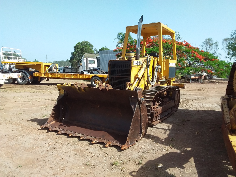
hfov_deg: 63.4
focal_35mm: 28
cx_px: 118
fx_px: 191
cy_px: 88
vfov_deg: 49.8
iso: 40
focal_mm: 2.91
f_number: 1.9
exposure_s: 1/969
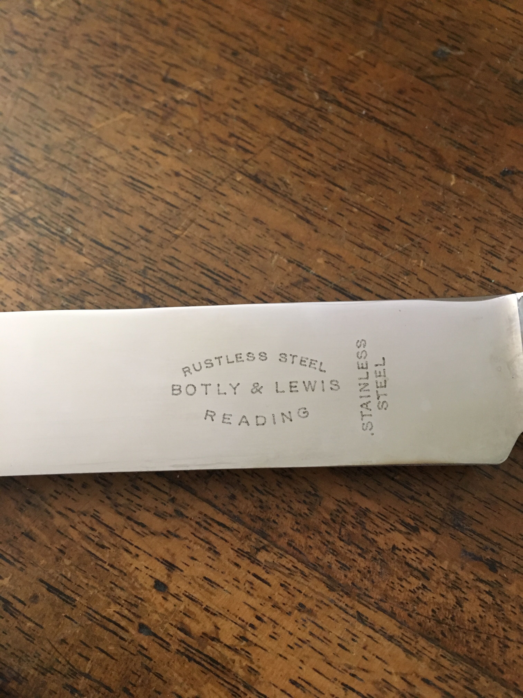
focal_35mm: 29
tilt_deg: -71.0
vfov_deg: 61.7
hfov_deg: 48.2
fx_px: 584
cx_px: 262
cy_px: 349
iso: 250
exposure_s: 1/33
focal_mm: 4.15
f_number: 2.2
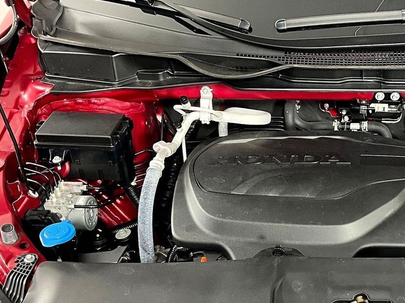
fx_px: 655
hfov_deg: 32.7
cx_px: 359
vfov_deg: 25.8
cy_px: 222
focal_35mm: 56
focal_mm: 3
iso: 80
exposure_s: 1/60
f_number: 1.8
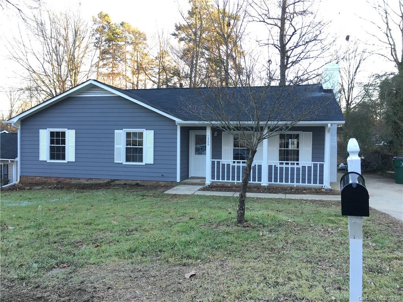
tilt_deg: -1.0
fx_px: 338
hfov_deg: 61.7
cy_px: 151
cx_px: 202
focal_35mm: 29
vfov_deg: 48.2
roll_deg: -0.7
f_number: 2.2
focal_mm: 4.15
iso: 25
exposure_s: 1/40
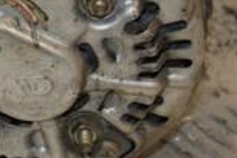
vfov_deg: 2.9
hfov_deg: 4.4
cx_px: -39
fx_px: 3107
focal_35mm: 472
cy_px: -17
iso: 800
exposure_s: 1/200
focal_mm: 80
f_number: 5.3
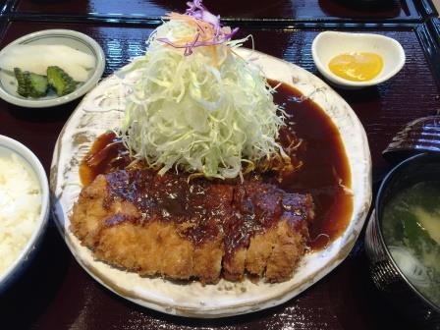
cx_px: 220
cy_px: 165
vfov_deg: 48.2
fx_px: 369
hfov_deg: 61.7
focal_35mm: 29
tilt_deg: -56.1
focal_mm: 4.15
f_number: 2.2
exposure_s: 1/15
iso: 32
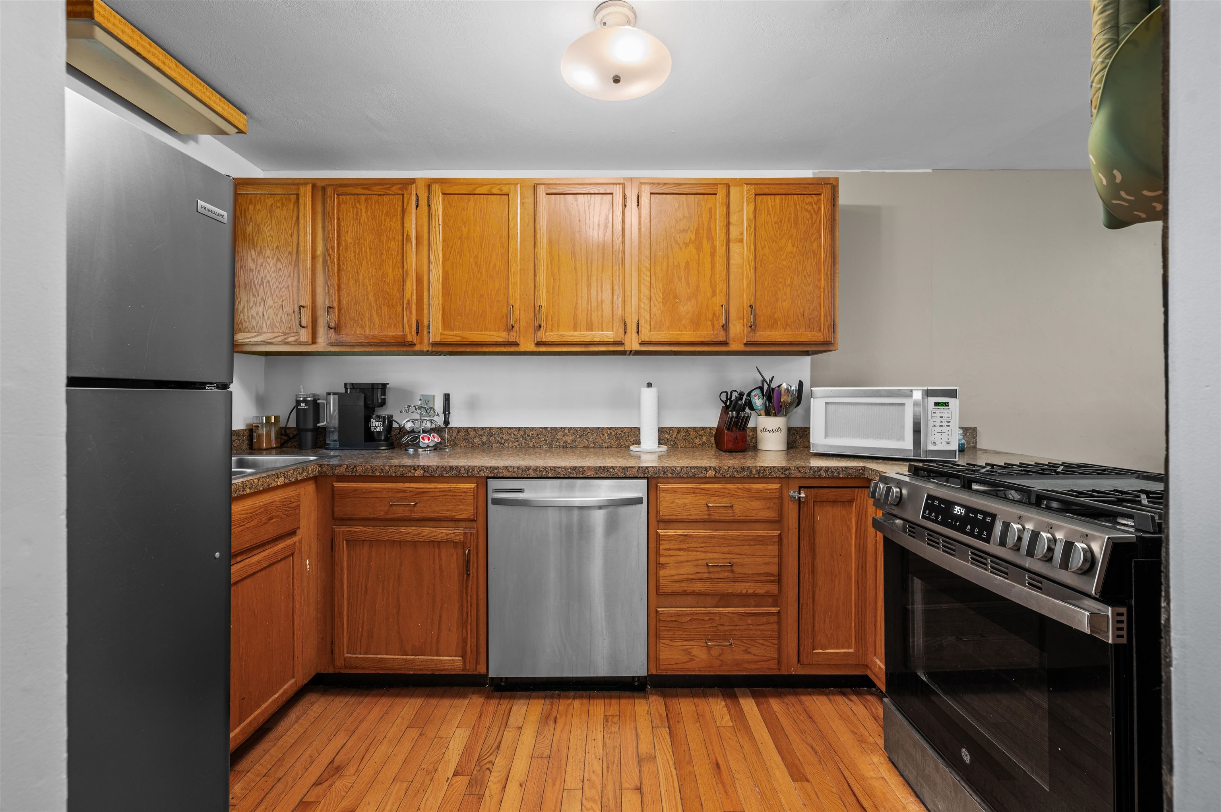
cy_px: 406
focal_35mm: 15
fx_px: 508
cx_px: 610
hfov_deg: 100.4
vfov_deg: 77.2
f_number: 7.1
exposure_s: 6
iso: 250
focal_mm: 15
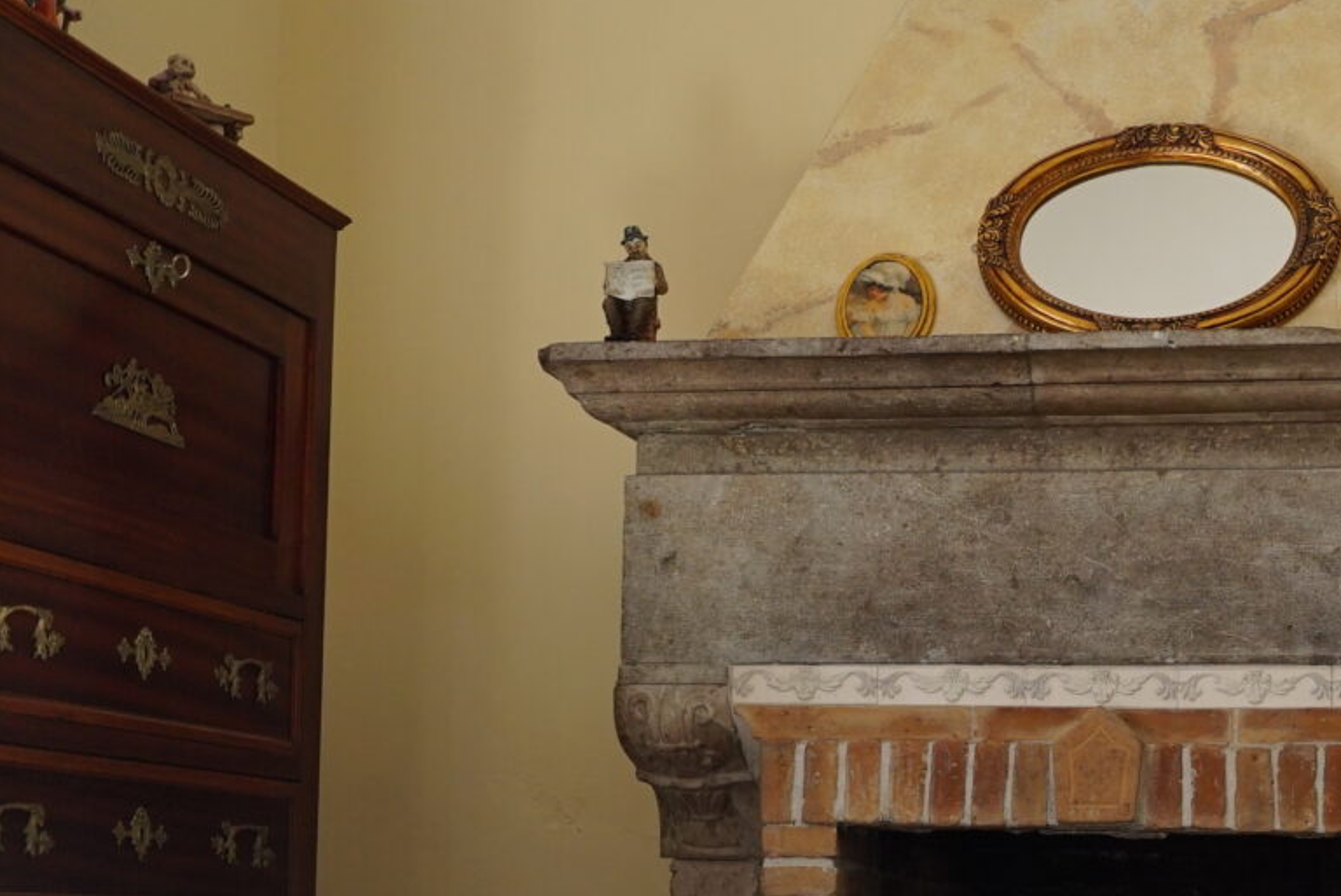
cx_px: 1116
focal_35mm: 66
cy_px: 800
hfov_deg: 29.6
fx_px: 2460
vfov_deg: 20.2
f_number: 4
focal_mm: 33
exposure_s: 1/160
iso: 1600
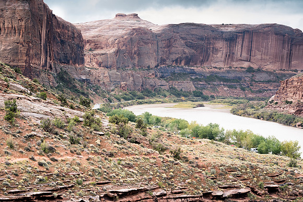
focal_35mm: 88
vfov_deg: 15.5
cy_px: 101
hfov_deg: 23.1
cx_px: 152
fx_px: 741
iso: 640
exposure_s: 1/640
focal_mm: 88
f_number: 4
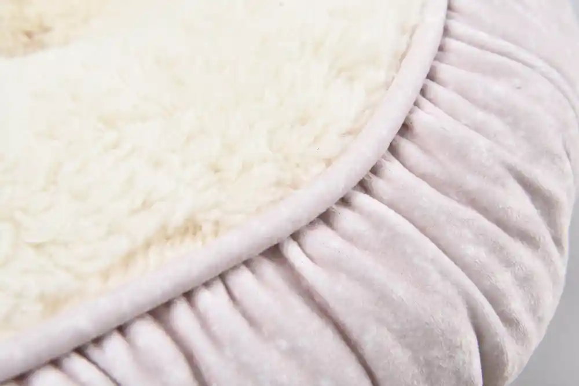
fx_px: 836
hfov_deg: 38.2
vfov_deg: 26.0
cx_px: 290
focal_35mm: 52
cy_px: 193
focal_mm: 52
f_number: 13
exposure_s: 1/125
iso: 250
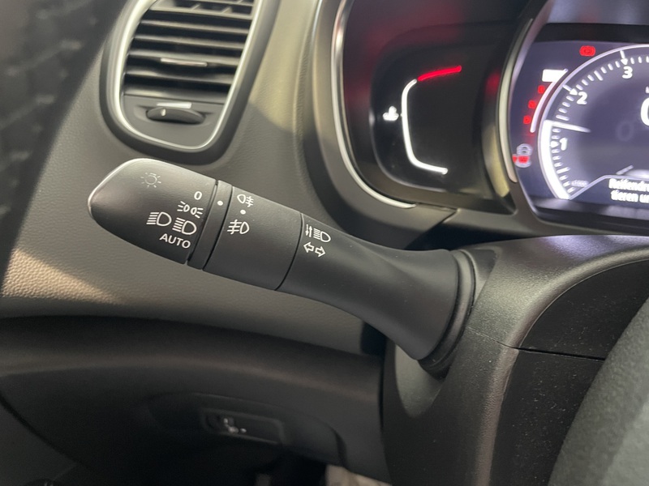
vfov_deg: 53.1
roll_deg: -1.0
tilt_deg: -28.3
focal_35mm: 26
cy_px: 243
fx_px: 487
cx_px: 324
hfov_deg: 67.3
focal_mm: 4.2
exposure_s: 1/25
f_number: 1.6
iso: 640
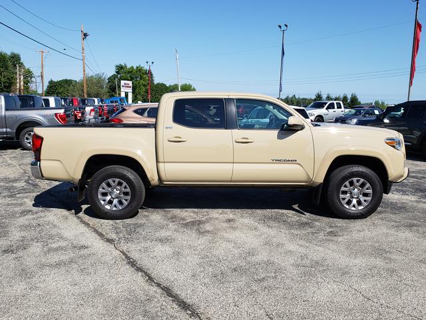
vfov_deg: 53.1
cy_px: 160
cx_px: 213
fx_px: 320
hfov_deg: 67.3
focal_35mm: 26
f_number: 2.4
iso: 50
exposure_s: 1/1341
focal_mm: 4.3
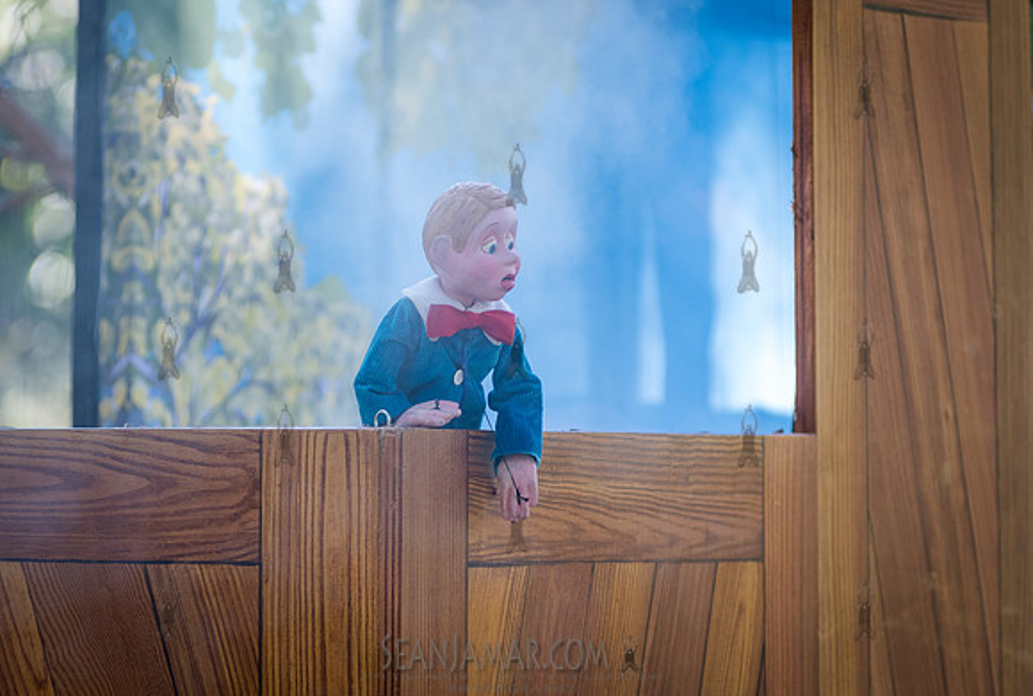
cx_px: 459
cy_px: 395
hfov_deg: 7.6
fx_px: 7804
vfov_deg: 5.1
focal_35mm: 271
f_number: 3.5
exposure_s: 1/400
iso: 500
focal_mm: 185
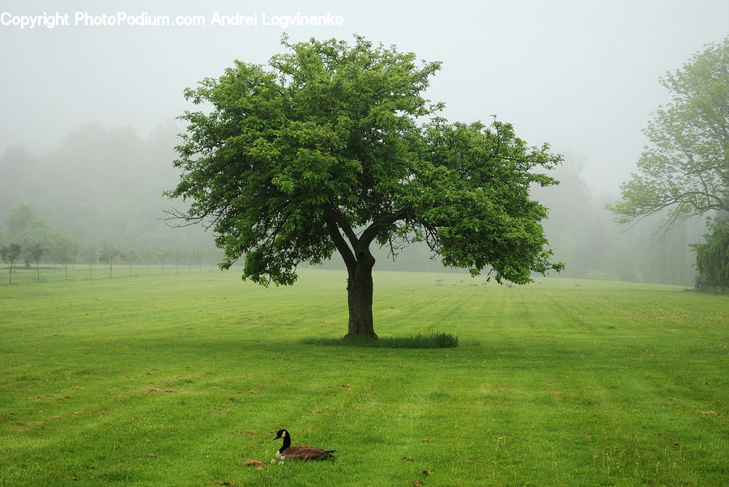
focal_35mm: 78
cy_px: 244
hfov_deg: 26.0
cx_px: 364
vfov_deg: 17.5
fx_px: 1581
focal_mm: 52
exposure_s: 1/160
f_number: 6.3
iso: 160
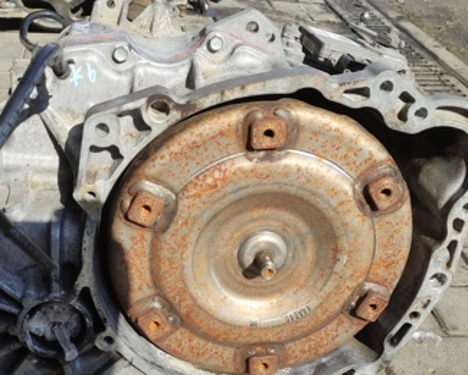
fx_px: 665
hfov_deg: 38.7
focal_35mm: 48
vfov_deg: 31.2
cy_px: 247
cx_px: 206
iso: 100
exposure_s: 1/891
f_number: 1.89
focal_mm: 5.43
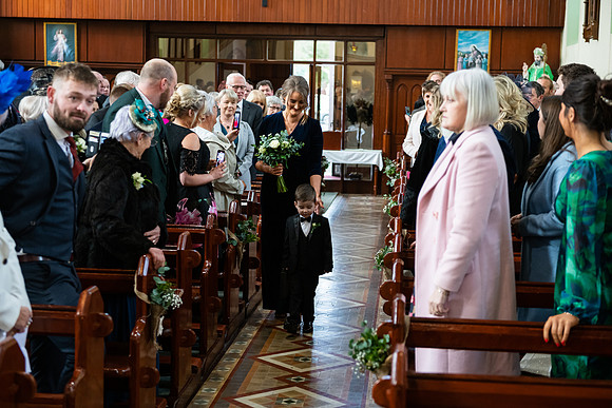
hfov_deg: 32.4
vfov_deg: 21.9
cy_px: 204
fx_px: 1054
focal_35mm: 62
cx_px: 306
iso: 800
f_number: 3.5
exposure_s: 1/160
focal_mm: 62
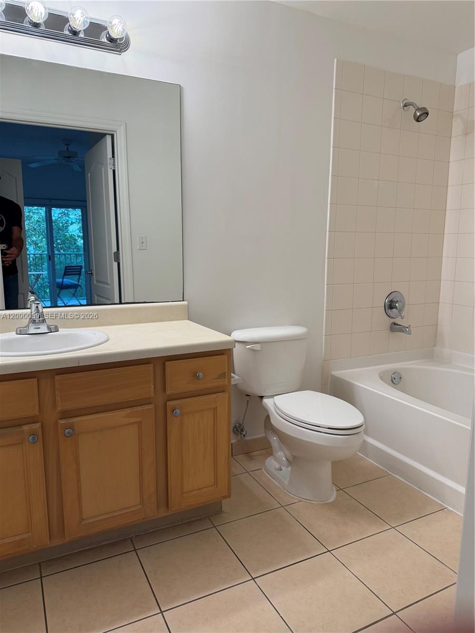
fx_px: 439
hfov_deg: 56.8
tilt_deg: -8.7
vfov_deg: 71.6
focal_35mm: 24
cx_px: 238
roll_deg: -1.1
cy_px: 316
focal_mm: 6.76
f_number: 1.78
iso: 160
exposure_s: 1/120
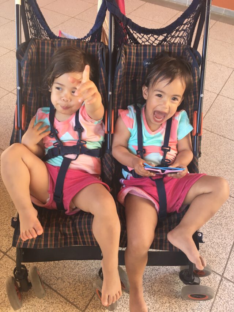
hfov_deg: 48.2
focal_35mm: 29
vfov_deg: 61.7
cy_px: 156
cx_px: 117
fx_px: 261
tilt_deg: -50.3
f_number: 2.2
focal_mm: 4.15
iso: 32
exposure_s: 1/33
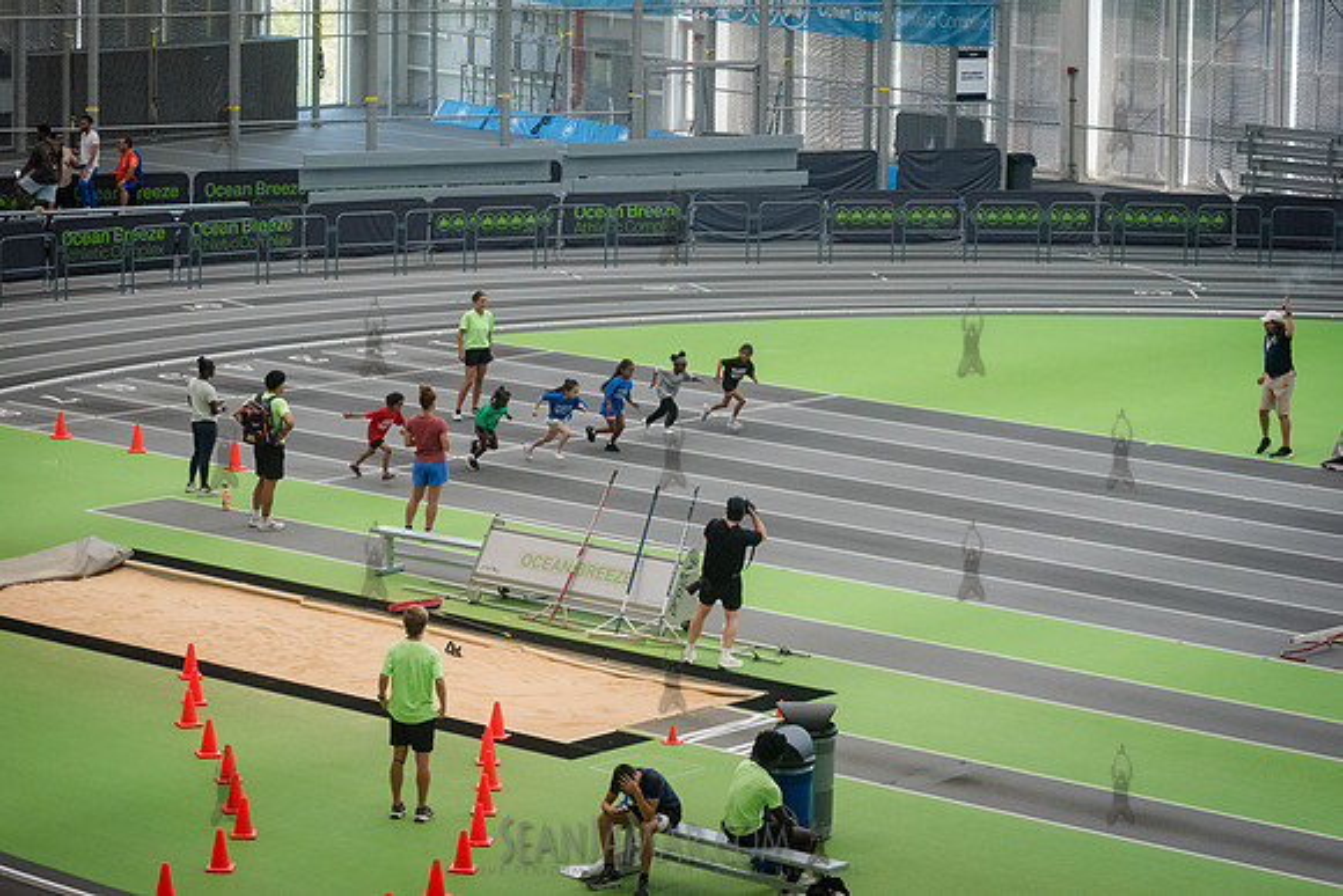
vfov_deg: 11.4
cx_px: 672
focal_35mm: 120
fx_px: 4478
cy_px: 448
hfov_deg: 17.1
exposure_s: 1/2000
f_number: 4
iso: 6400
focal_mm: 120
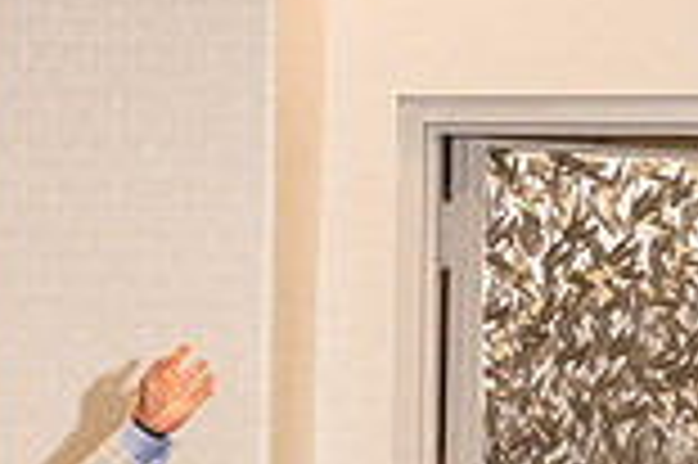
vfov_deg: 3.1
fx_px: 8522
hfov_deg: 4.7
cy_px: 929
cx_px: -33
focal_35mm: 440
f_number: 3.2
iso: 800
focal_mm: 70
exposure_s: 1/200
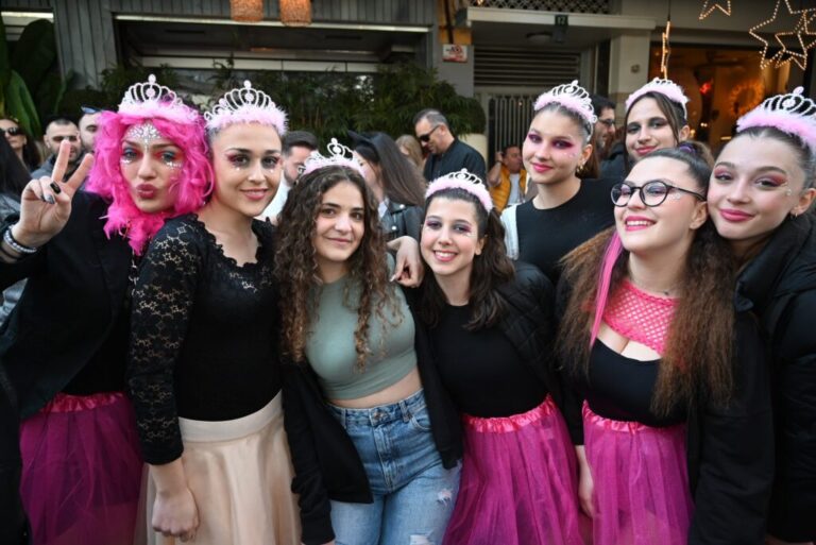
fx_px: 544
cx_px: 408
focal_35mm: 24
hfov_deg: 73.7
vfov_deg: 53.2
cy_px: 272
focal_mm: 24
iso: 400
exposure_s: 1/200
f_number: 4
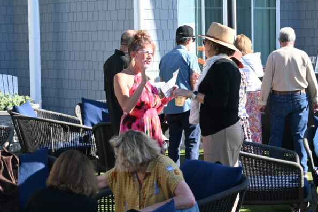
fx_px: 822
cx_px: 120
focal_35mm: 93
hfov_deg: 21.9
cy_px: 85
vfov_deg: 14.7
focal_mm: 36
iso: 140
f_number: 5.6
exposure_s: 1/250
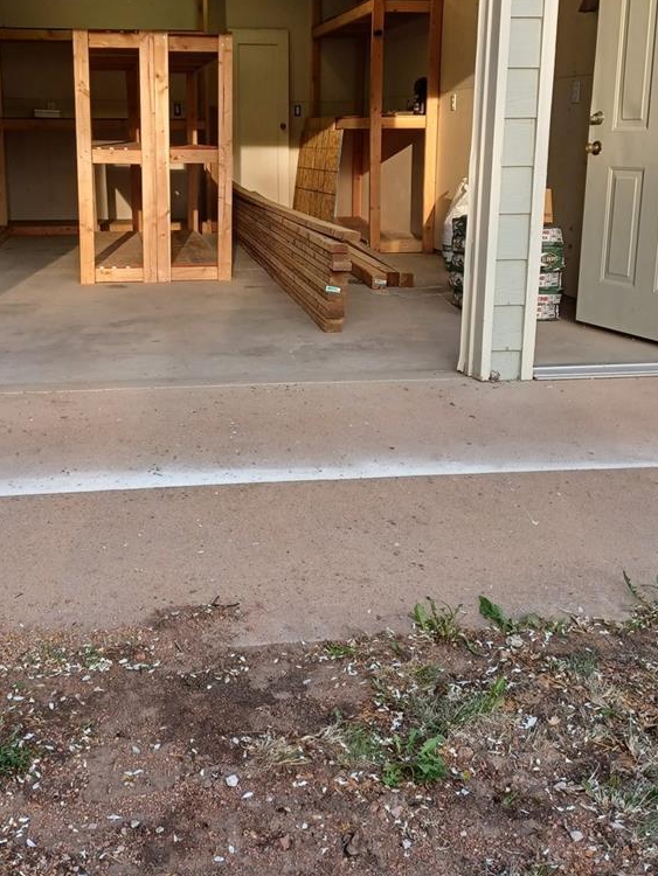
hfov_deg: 35.9
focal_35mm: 40
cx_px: 270
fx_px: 1013
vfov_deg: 46.5
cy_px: 352
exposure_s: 1/120
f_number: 1.8
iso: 50
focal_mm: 4.6
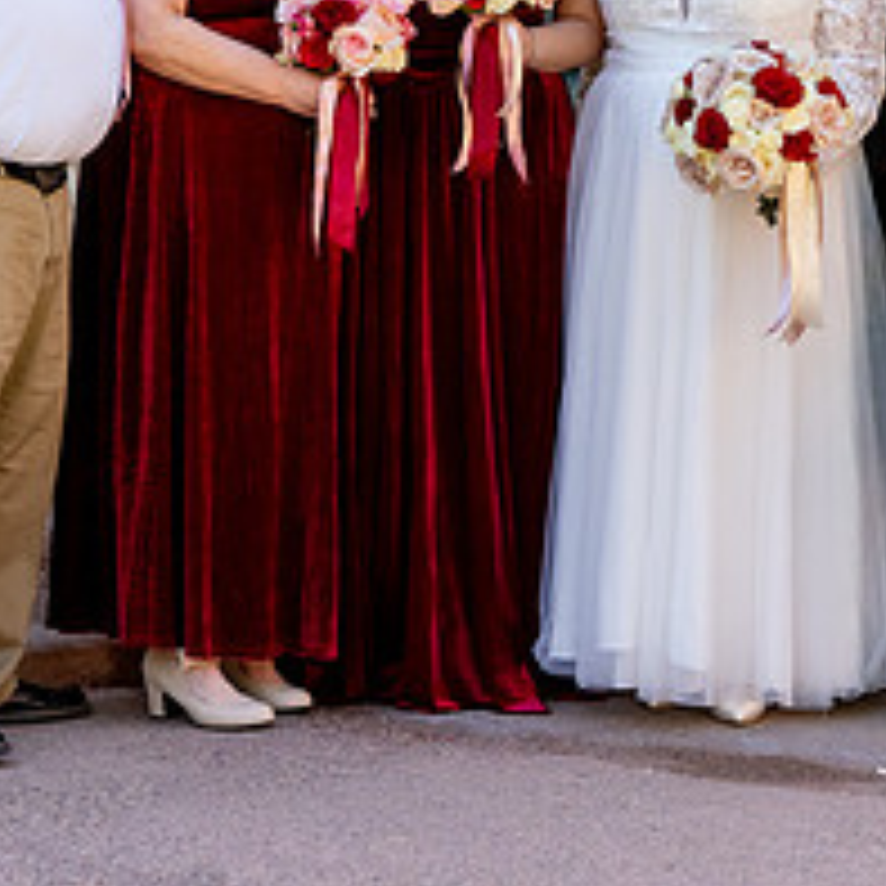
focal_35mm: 192
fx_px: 5560
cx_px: 805
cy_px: 9
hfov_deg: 9.1
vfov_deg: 9.1
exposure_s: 1/250
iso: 500
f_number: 7.1
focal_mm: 70
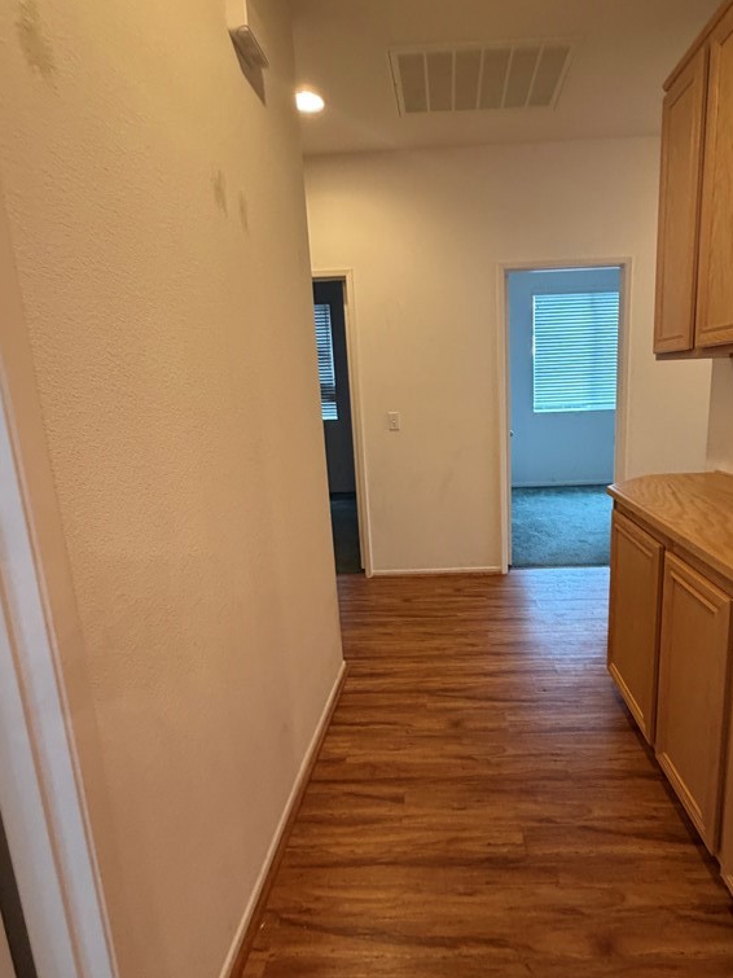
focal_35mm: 19
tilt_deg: -8.9
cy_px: 491
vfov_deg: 84.7
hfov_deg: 68.1
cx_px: 436
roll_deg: +3.6
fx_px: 537
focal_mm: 2.22
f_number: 2.2
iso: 400
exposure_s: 1/60
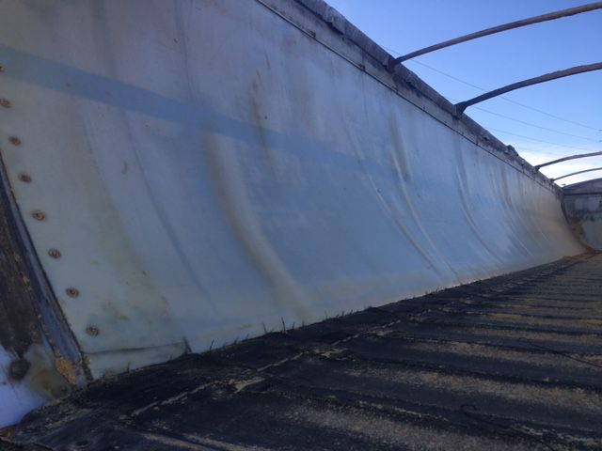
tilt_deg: +3.4
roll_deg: +0.1
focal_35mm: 29
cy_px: 226
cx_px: 301
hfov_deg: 61.7
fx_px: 504
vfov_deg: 48.2
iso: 25
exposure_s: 1/444
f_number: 2.2
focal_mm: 4.15
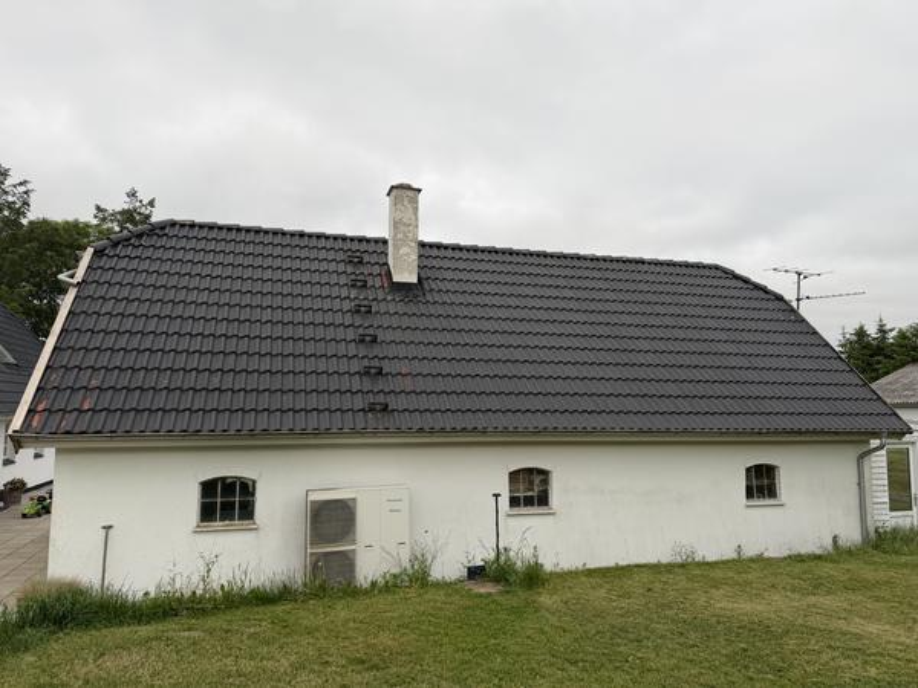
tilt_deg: +5.4
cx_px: 459
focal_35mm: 24
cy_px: 344
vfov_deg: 56.8
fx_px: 636
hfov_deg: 71.6
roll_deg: -0.7
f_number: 1.78
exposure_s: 1/121
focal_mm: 6.76
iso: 125
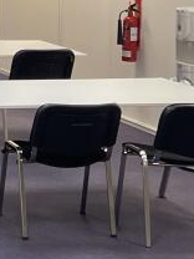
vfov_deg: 14.9
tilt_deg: -3.0
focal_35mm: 128
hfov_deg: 10.4
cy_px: -44
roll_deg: -1.6
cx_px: -233
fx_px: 956
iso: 125
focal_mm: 5.1
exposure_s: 1/100
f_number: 1.6
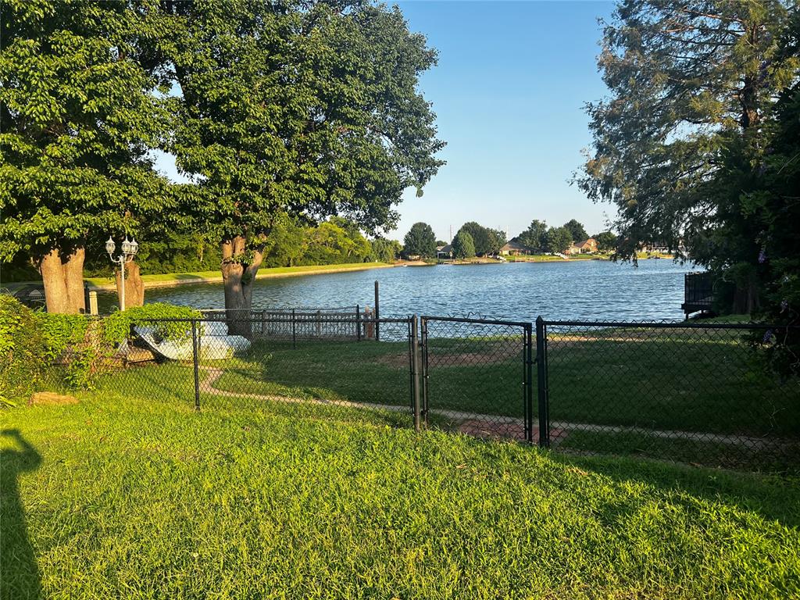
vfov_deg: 53.1
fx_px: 601
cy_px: 300
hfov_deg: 67.3
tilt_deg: -3.5
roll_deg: +2.3
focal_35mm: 26
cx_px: 400
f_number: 1.5
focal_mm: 5.7
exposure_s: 1/1079
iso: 50
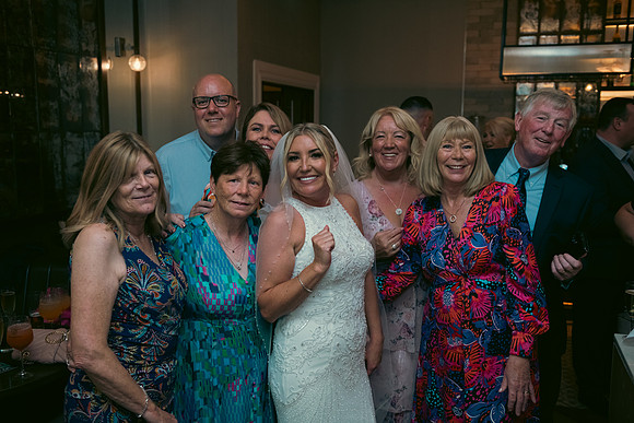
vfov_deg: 37.9
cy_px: 212
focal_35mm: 35
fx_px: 617
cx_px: 317
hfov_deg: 54.4
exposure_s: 1/160
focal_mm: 35
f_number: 3.5
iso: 800
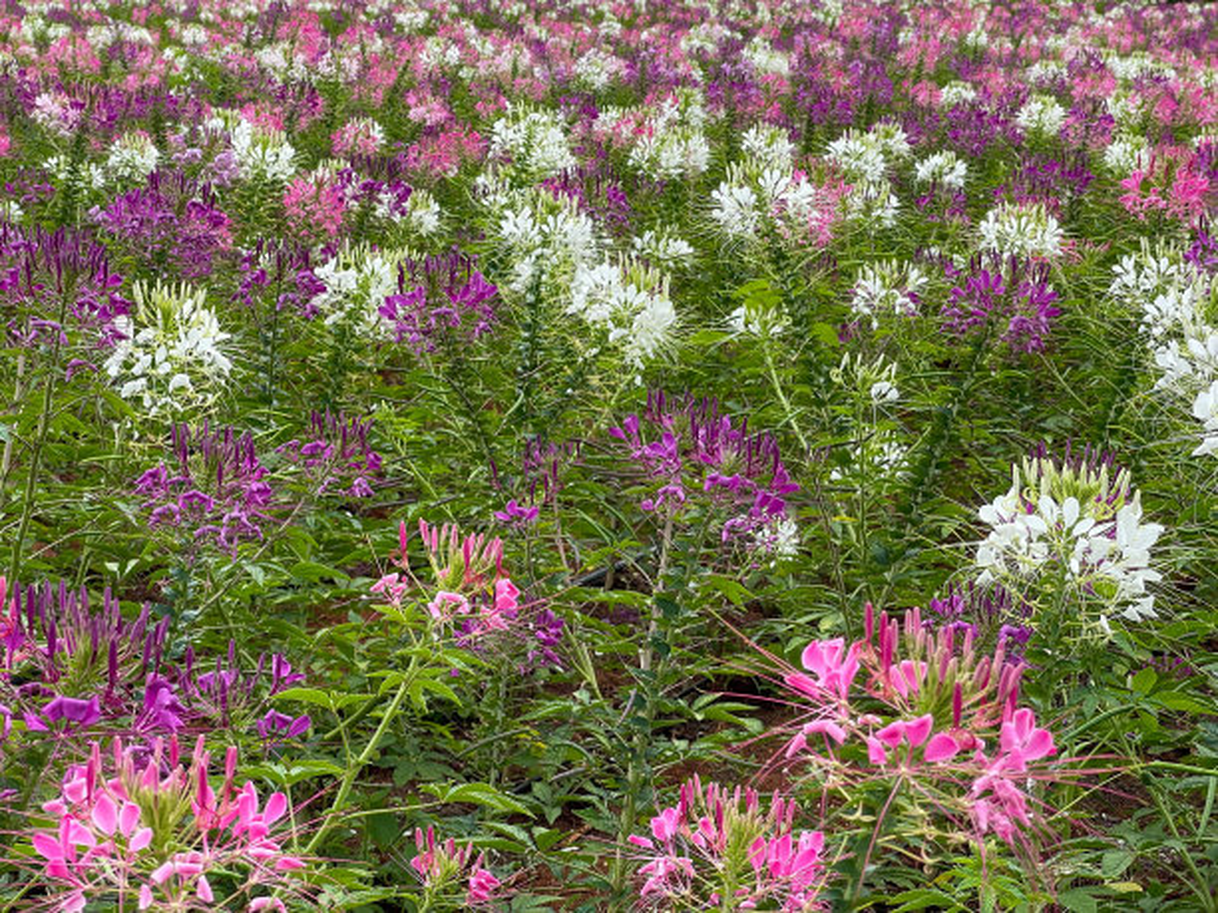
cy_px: 456
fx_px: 2252
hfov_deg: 30.3
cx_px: 609
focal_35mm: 64
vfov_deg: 22.9
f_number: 2.2
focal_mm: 7.5
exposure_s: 1/370
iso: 20
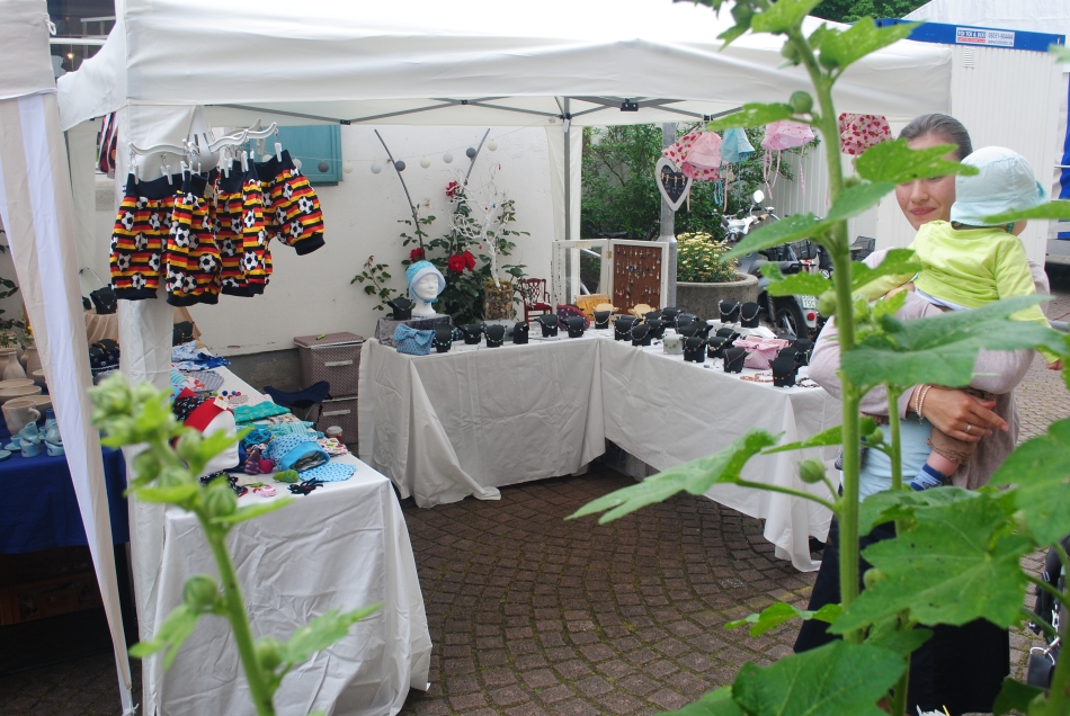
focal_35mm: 33
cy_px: 358
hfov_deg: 57.2
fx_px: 982
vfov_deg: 40.1
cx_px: 535
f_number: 9
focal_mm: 22
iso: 200
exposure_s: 1/125
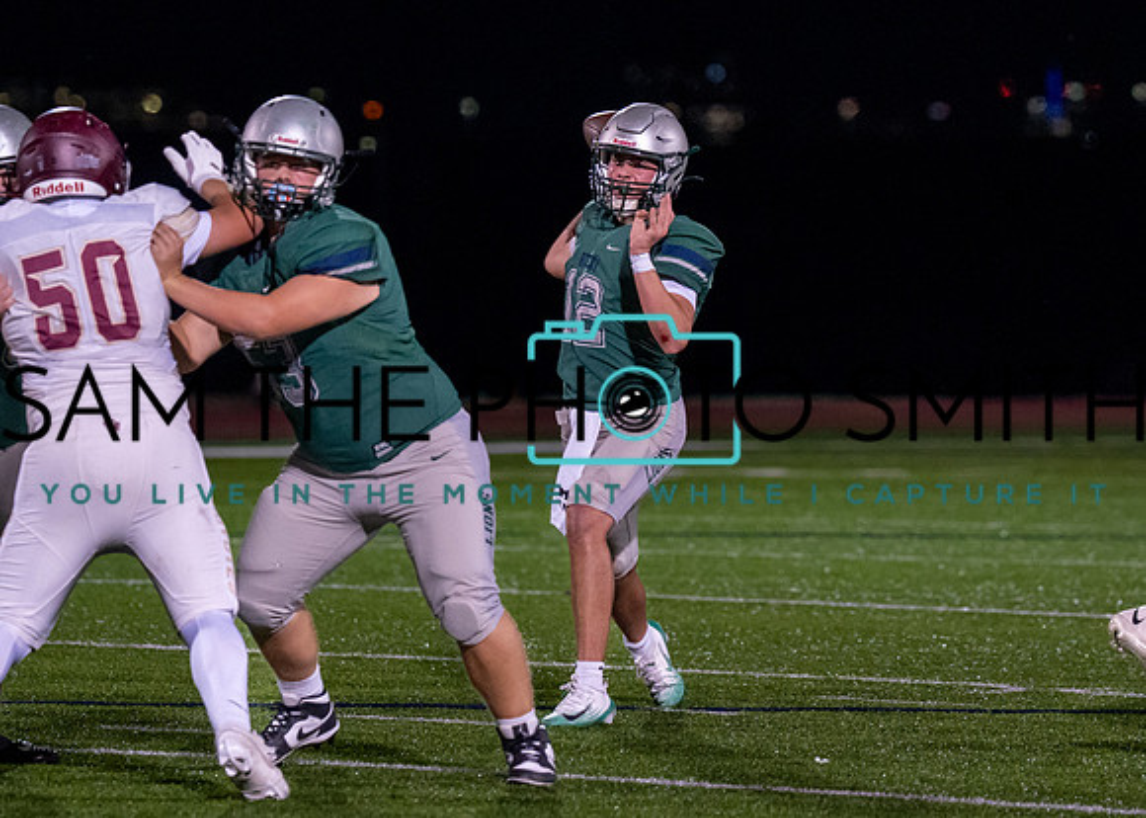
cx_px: 556
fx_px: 10778
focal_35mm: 331
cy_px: 260
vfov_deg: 4.3
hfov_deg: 6.1
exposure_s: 1/1000
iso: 2500
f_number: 2.8
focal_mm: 153
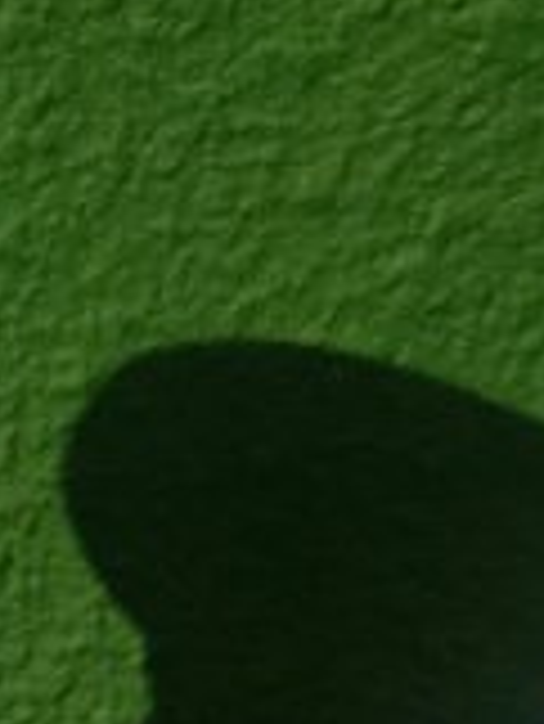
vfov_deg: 10.4
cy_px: 1569
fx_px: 3578
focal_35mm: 171
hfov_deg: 8.7
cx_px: 166
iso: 800
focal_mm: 5.4
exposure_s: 1/25
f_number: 1.8
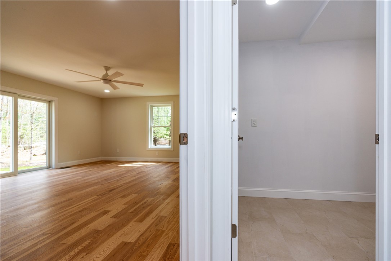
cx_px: 196
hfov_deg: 96.7
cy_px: 130
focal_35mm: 16
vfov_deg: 73.7
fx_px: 174
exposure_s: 1/60
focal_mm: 16
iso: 320
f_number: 6.3
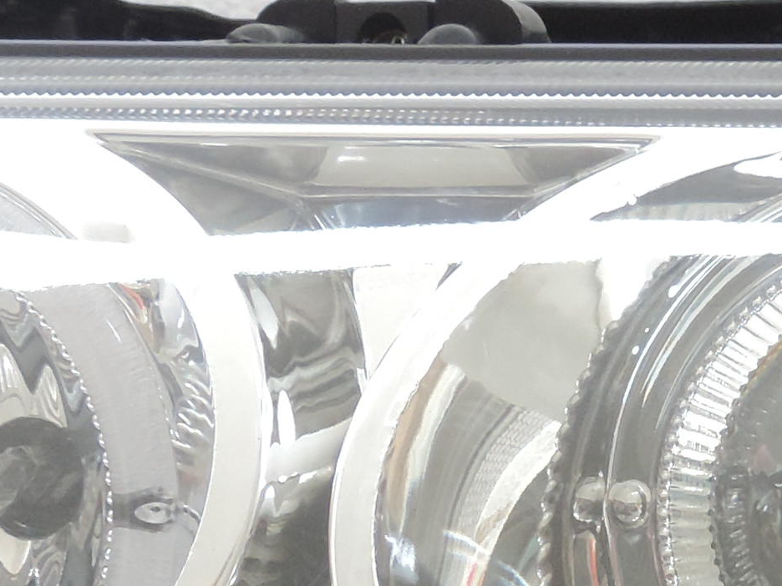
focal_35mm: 157
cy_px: 512
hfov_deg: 12.5
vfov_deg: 9.4
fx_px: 3547
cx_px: 711
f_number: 3.1
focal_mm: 5.3
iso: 160
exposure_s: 1/30
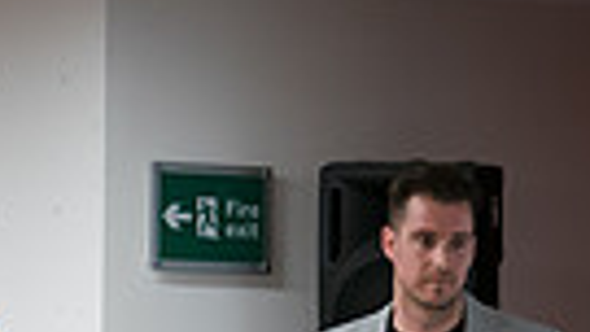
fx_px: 5070
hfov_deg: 6.6
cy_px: 821
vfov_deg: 3.7
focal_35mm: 324
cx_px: 544
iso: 1600
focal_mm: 68
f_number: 2.8
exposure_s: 1/125
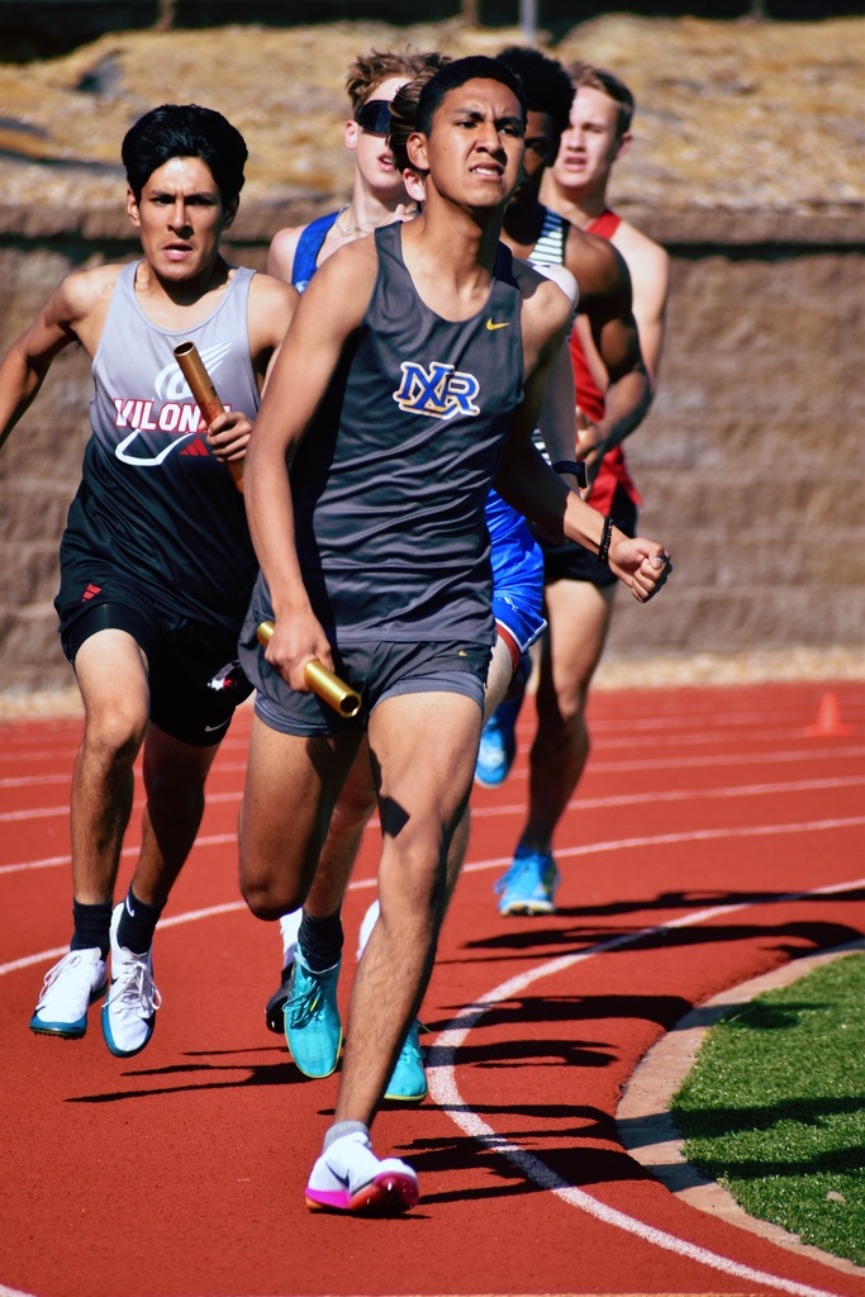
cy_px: 648
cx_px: 432
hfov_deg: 3.1
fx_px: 16212
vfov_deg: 4.6
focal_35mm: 450
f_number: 6.3
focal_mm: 300
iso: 200
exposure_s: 1/1250
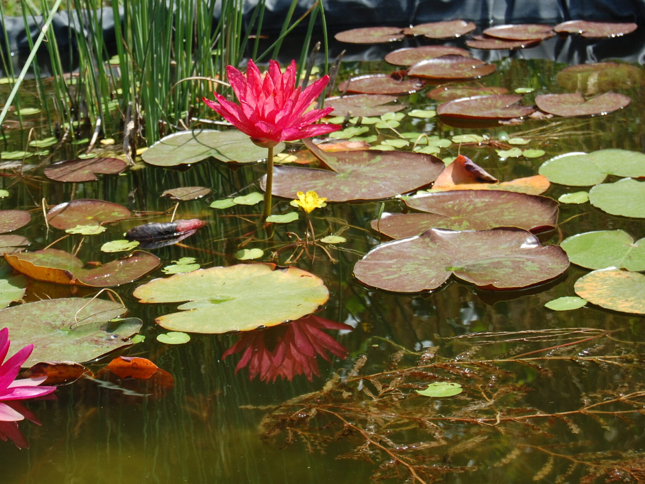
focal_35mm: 120
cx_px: 162
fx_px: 2231
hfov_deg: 16.4
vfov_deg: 12.4
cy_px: 192
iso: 200
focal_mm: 55
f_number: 8
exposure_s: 1/250
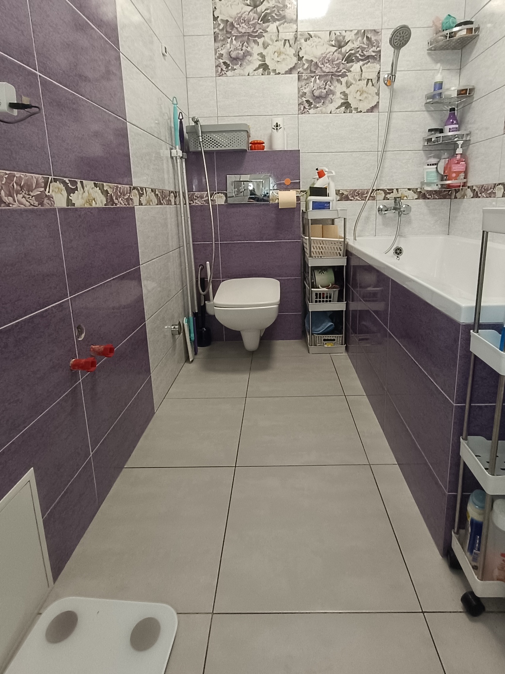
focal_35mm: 19
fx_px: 370
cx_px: 266
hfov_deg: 68.6
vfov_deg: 84.0
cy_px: 282
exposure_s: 1/50
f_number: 2.2
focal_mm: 1.66
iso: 230
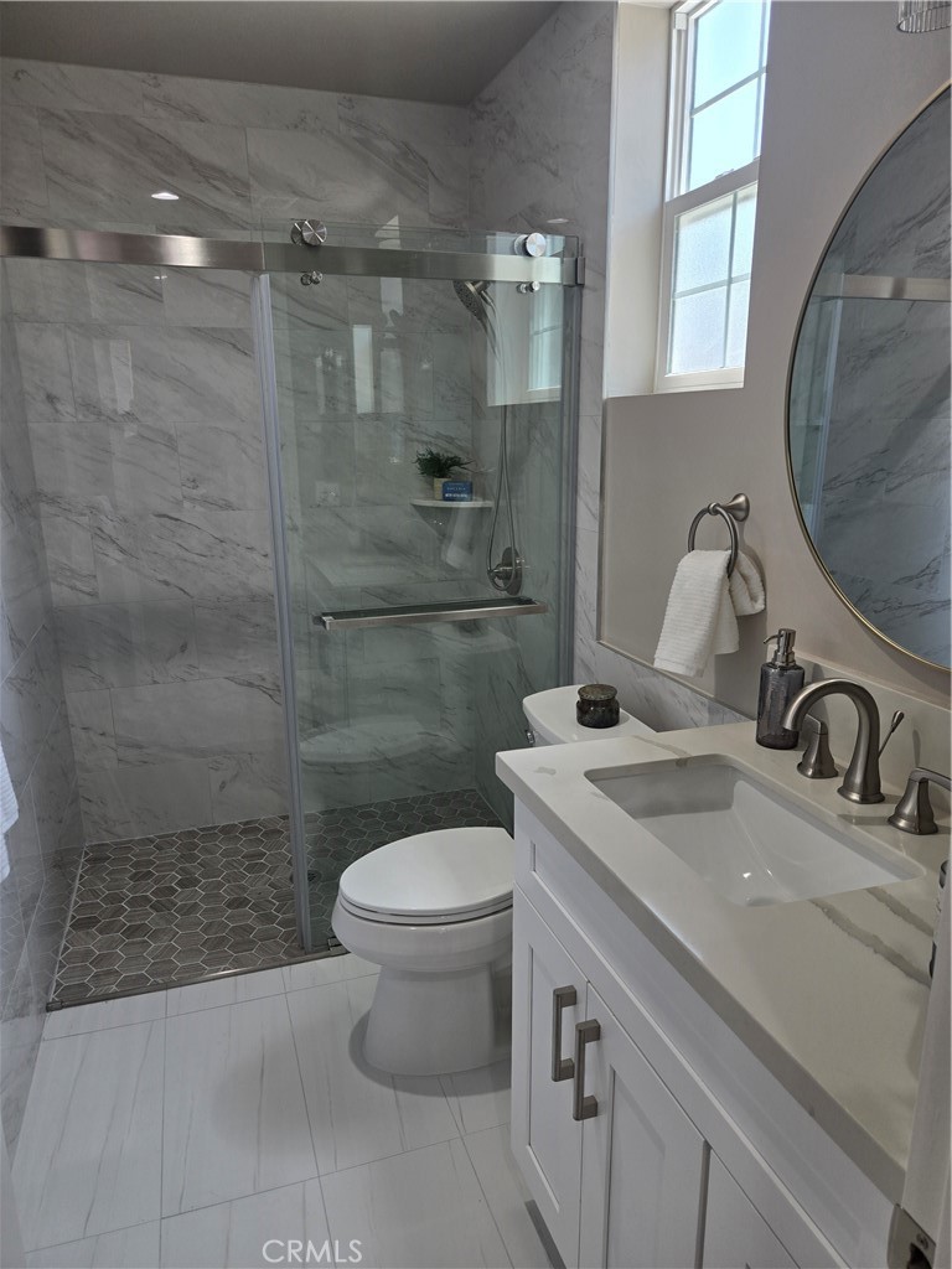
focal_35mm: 23
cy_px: 634
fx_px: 843
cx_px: 476
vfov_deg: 73.9
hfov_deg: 58.9
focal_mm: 5.4
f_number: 1.8
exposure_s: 1/120
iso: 40
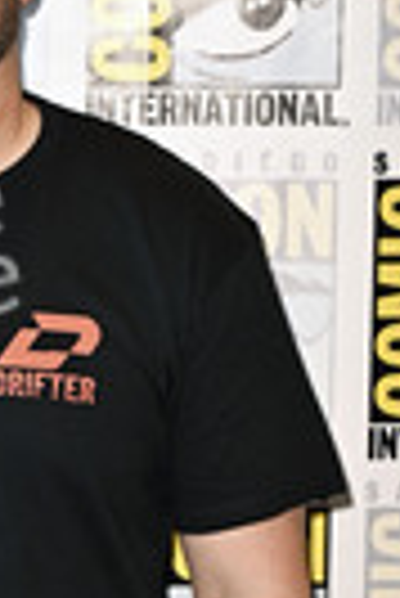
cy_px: 513
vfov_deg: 11.2
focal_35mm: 183
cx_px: -81
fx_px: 3042
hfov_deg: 7.5
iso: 1250
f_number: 4.5
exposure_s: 1/250
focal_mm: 61
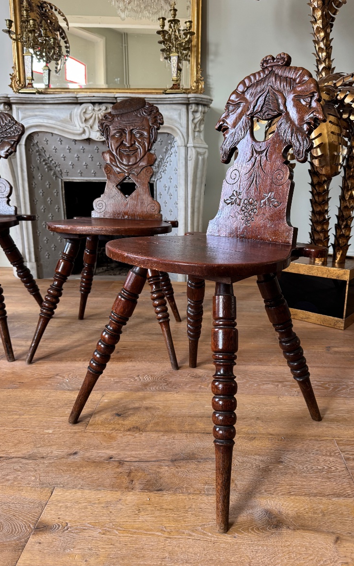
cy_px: 286
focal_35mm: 26
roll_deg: -0.8
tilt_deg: -14.3
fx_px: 401
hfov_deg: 47.6
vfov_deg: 70.4
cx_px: 192
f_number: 1.78
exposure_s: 1/107
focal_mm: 6.76
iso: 200
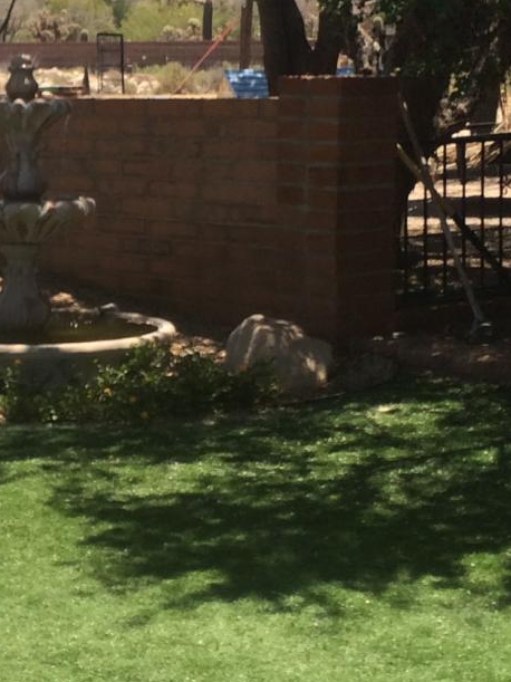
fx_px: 1871
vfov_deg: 20.7
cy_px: 321
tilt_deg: -8.9
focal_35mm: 95
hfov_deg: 15.0
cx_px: -103
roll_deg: +3.2
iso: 32
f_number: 2.2
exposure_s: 1/1414
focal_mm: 4.15
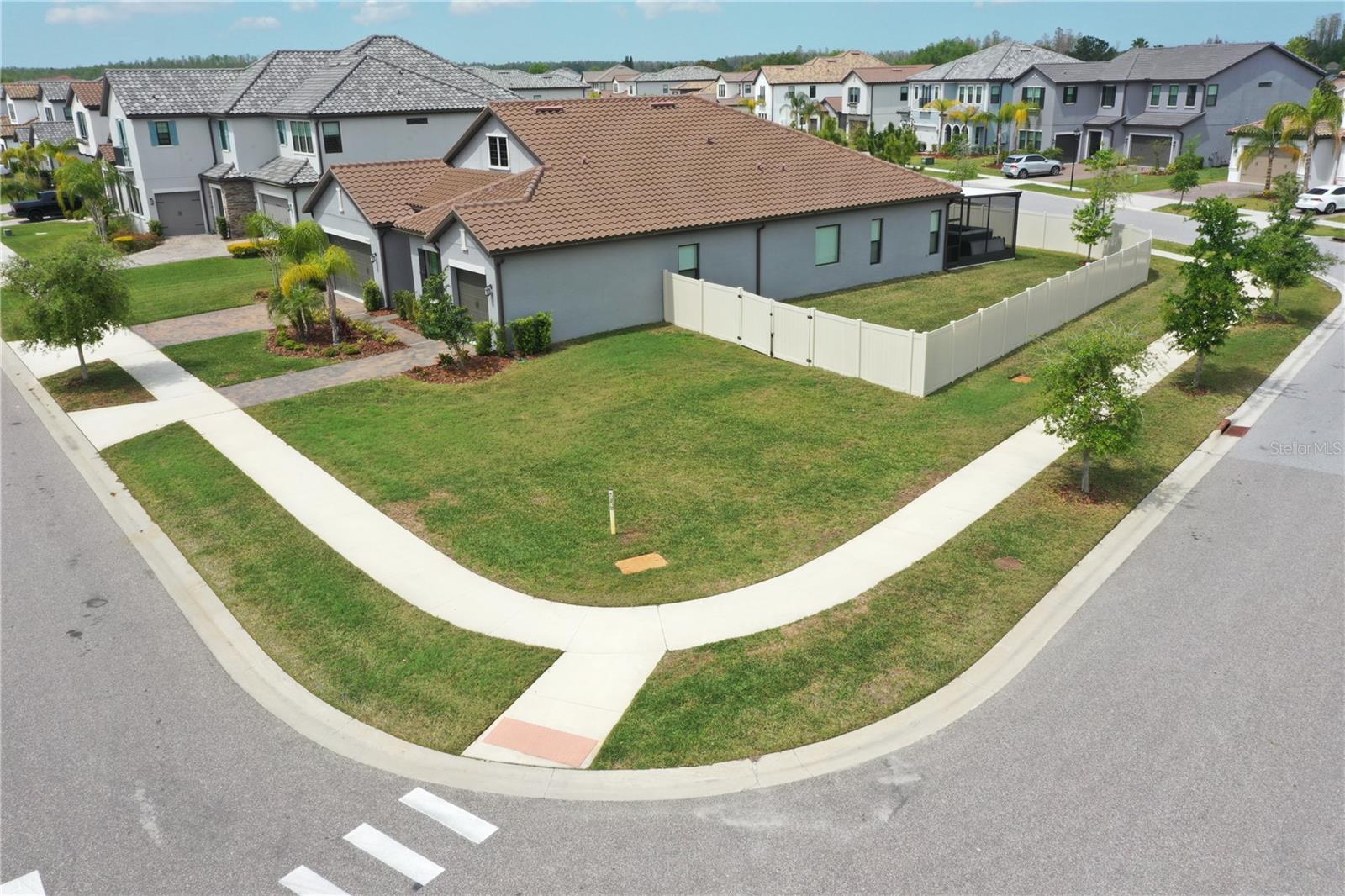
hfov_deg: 65.5
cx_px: 672
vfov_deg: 46.4
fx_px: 1046
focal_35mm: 28
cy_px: 448
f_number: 10
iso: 100
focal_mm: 10.26
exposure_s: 1/120
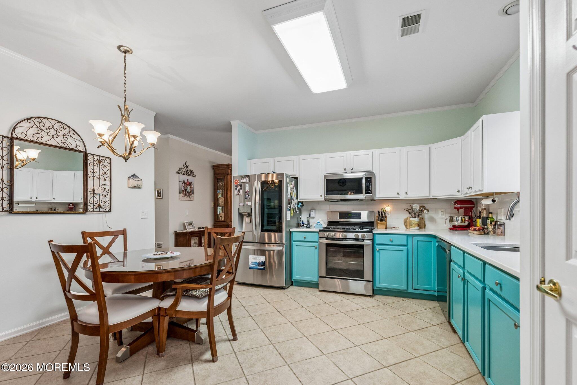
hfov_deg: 100.4
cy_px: 192
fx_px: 240
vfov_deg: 77.3
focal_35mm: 15
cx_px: 288
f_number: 7.1
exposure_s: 1/30
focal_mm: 15
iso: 800
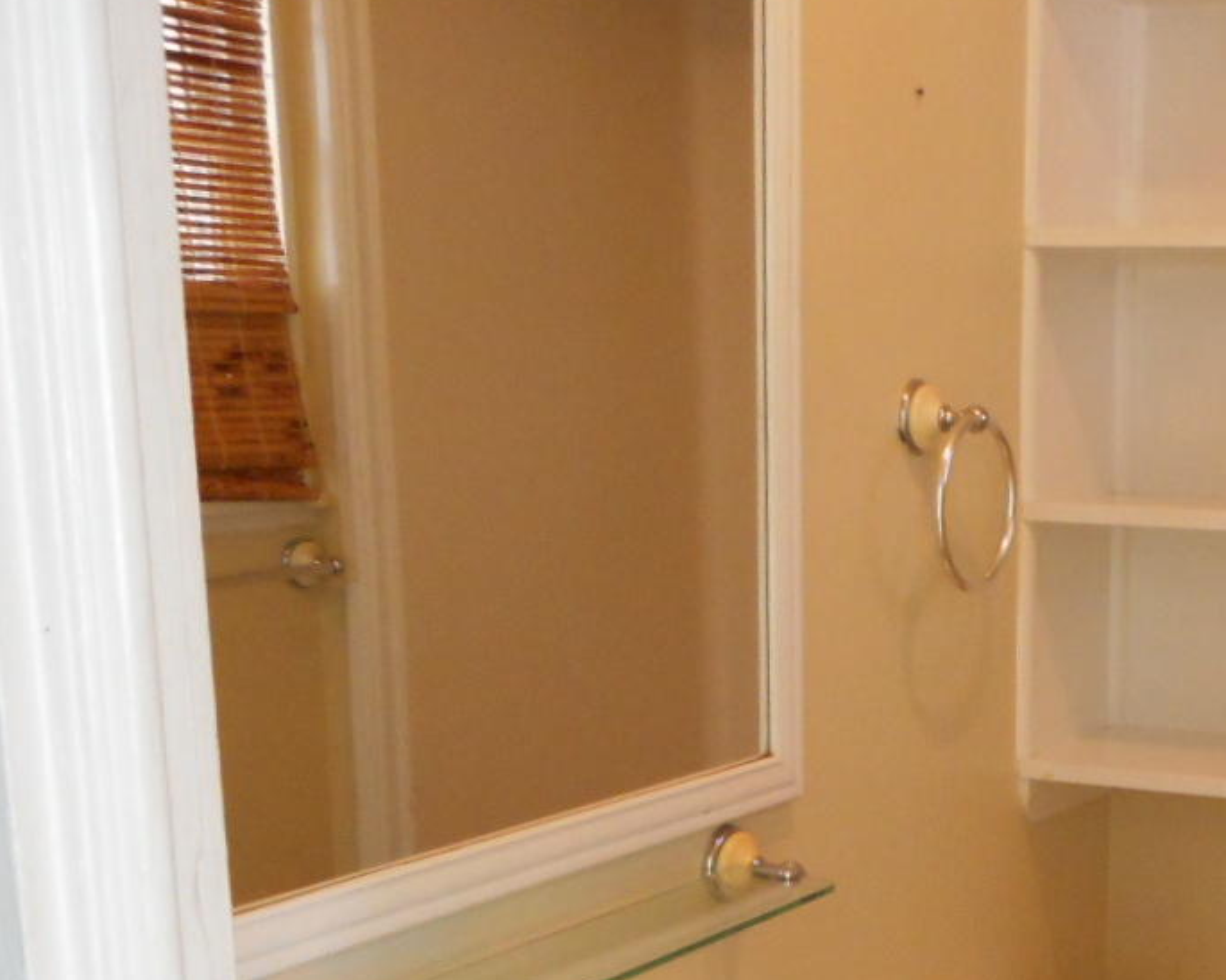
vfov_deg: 25.7
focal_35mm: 57
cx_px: 1111
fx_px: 2068
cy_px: 917
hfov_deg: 31.4
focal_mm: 4.5
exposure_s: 1/30
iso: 400
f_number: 3.7
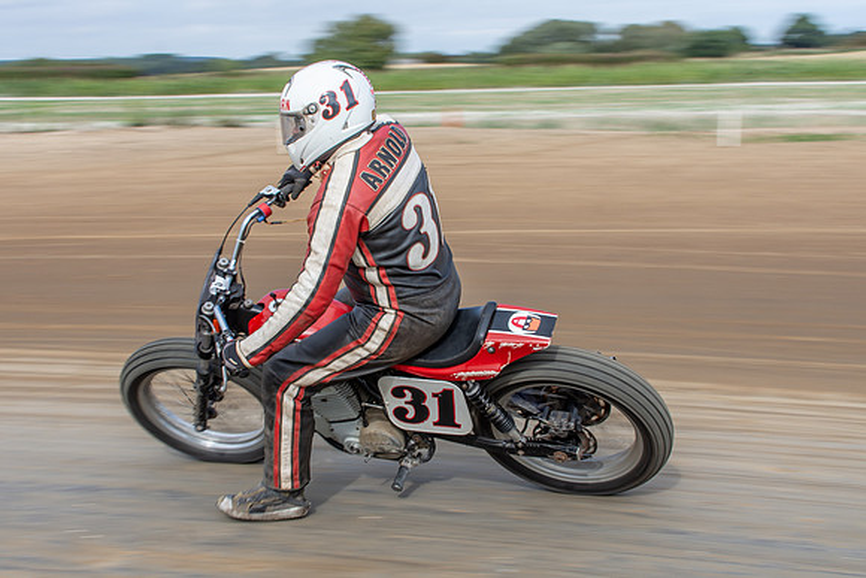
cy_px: 275
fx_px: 1533
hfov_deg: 31.5
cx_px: 397
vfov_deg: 21.3
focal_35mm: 64
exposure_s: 1/125
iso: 100
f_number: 10
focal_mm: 38
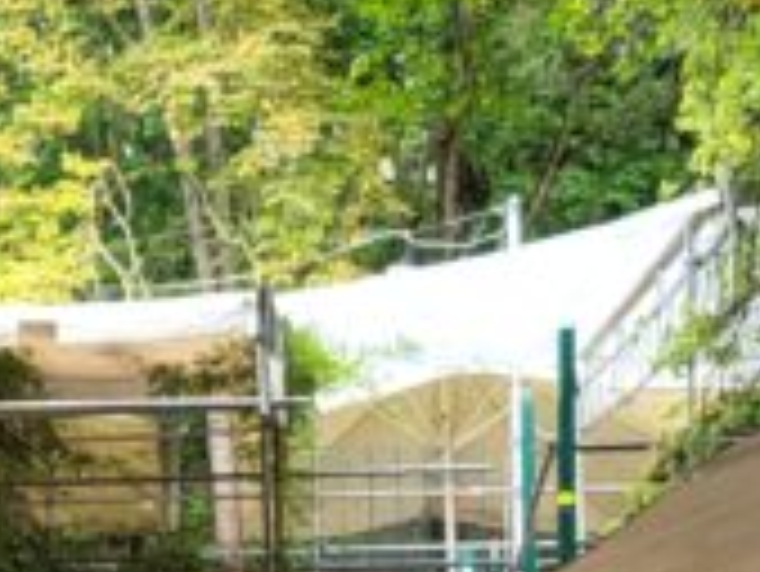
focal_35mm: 118
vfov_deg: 11.1
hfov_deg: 16.6
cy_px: 1252
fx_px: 2593
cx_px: 261
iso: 40
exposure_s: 1/125
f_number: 1.8
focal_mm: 5.4
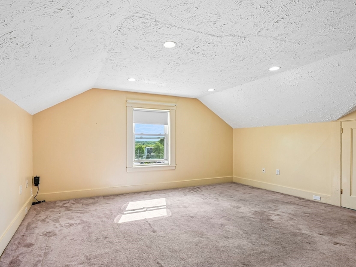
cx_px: 158
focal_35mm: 19
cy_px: 143
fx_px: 195
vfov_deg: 68.6
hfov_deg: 84.3
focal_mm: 16
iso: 400
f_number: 8
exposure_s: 1/200
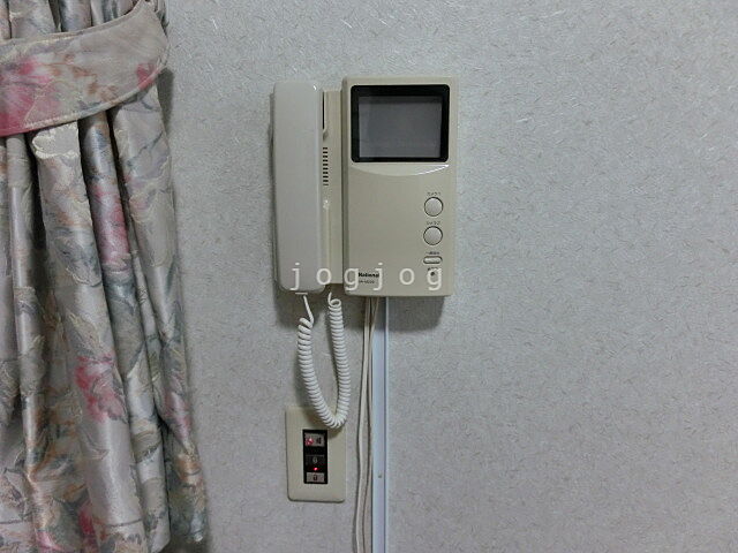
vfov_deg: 56.8
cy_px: 276
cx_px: 369
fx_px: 512
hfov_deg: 71.6
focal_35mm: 24
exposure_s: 1/125
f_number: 3
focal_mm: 4.24
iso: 400
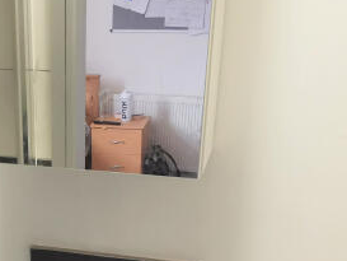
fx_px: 602
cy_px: 248
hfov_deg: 31.1
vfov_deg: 23.6
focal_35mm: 60
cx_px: 53
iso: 200
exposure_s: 1/50
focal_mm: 2.35
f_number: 2.2
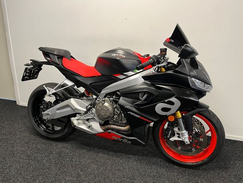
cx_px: 122
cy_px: 92
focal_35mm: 26
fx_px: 183
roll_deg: +0.1
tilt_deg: -17.0
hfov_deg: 67.3
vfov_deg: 53.1
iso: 125
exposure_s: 1/50
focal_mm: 5.1
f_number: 1.6
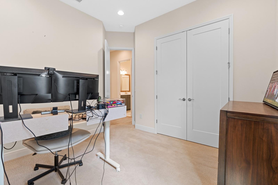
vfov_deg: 73.8
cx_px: 139
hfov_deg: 96.7
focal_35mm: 16
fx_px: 124
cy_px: 92
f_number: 8
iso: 200
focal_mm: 16
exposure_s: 1.3
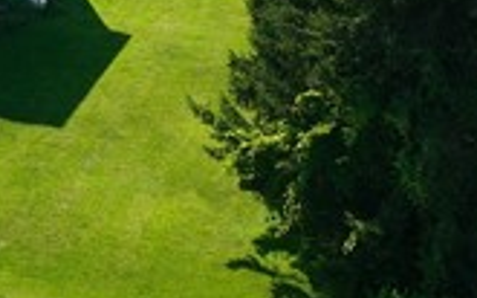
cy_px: -45
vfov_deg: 8.2
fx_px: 2053
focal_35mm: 158
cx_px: -358
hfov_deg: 12.2
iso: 300
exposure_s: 1/1250
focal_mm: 12.29
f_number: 2.8
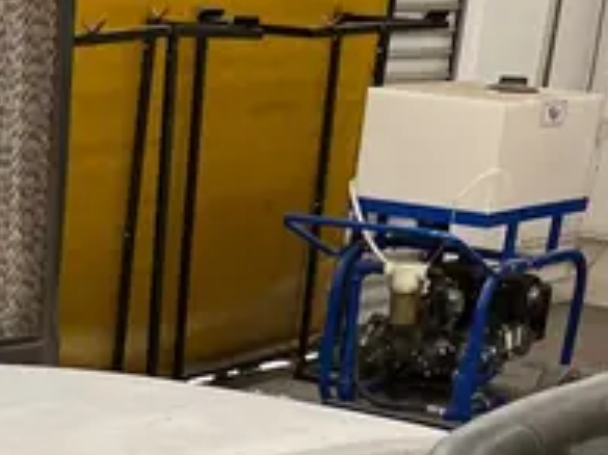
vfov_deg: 12.1
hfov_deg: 19.3
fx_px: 1720
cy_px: 1092
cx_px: -31
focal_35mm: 98
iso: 125
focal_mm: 5.1
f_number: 1.6
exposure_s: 1/103
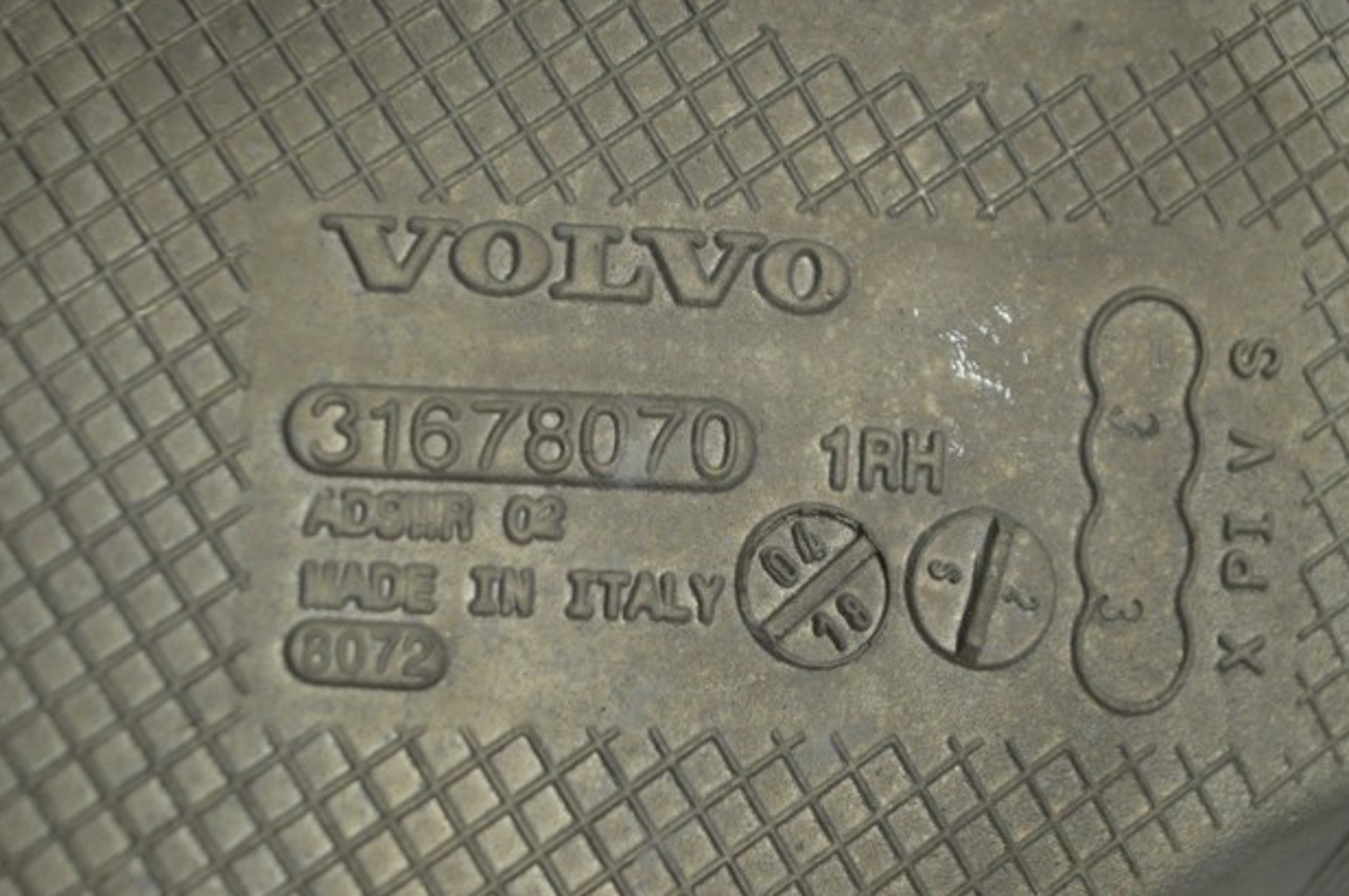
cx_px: 656
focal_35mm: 86
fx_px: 3201
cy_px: 440
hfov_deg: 23.8
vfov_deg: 15.9
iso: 400
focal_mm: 55
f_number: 5.6
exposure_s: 1/40
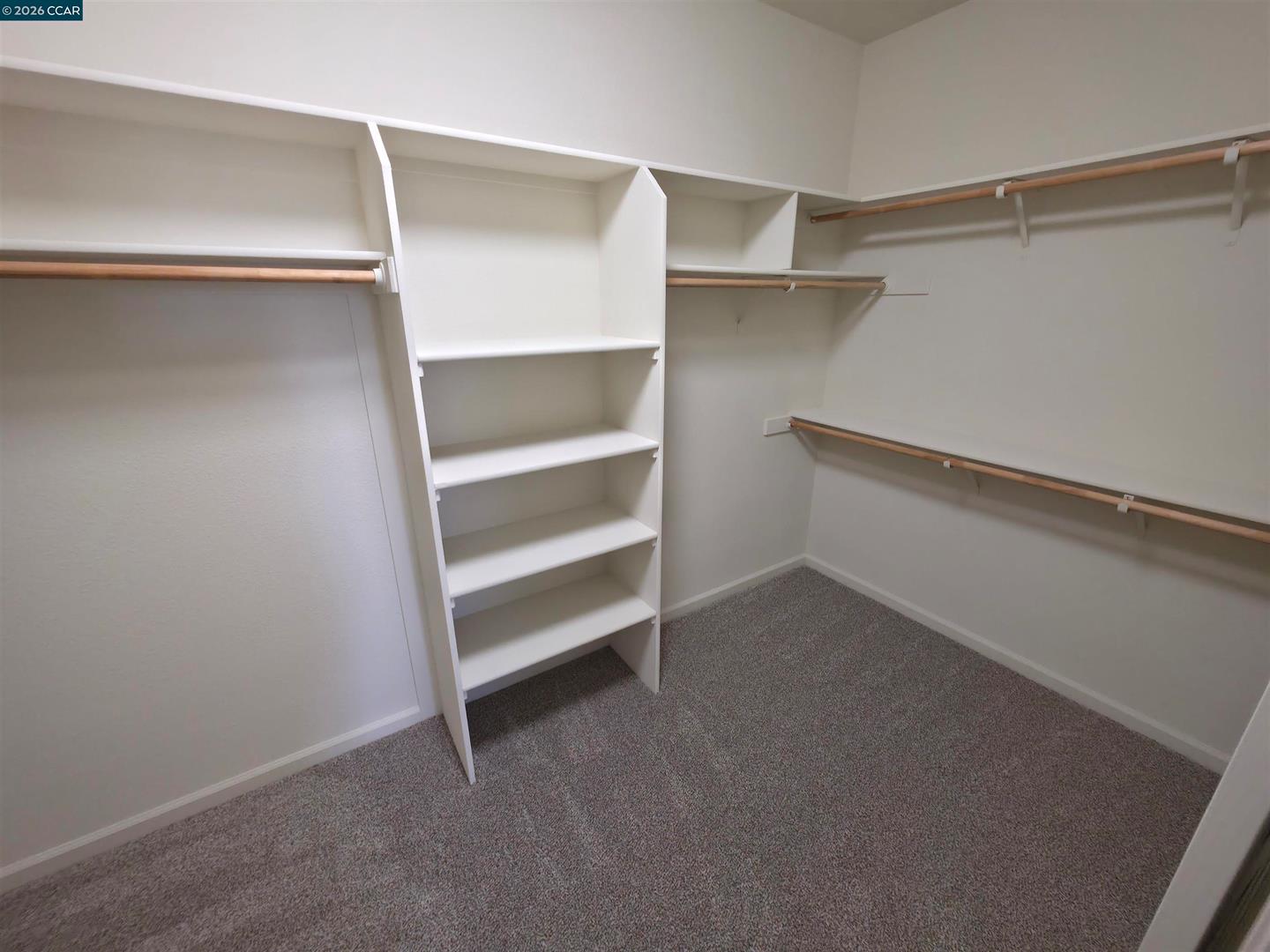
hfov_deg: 106.2
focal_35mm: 13
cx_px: 635
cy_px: 476
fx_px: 477
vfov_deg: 89.9
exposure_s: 1/30
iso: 160
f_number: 1.9
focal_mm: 2.2
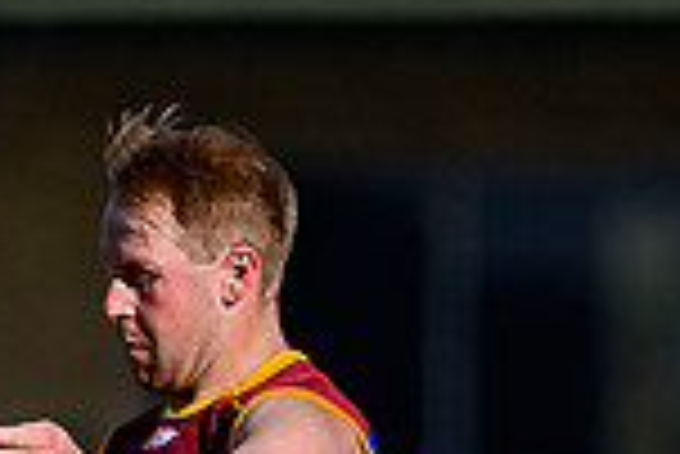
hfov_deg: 0.6
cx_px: -240
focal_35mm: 3498
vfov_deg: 0.4
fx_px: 66136
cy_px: 697
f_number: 4
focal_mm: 500
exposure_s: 1/2500
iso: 180
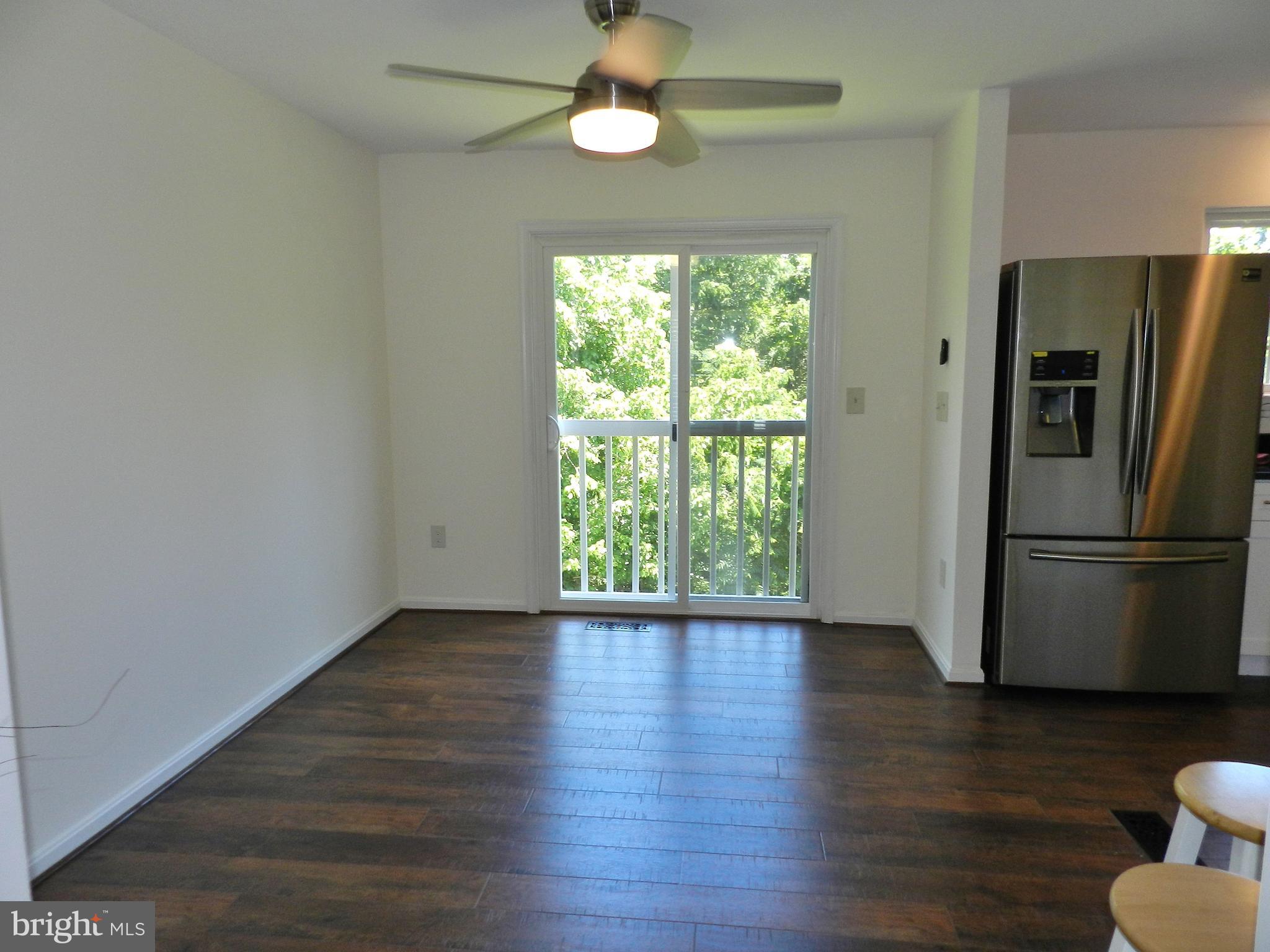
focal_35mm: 23
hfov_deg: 73.9
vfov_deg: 58.9
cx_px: 635
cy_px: 476
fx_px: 844
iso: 160
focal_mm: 4
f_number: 3.4
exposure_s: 1/80
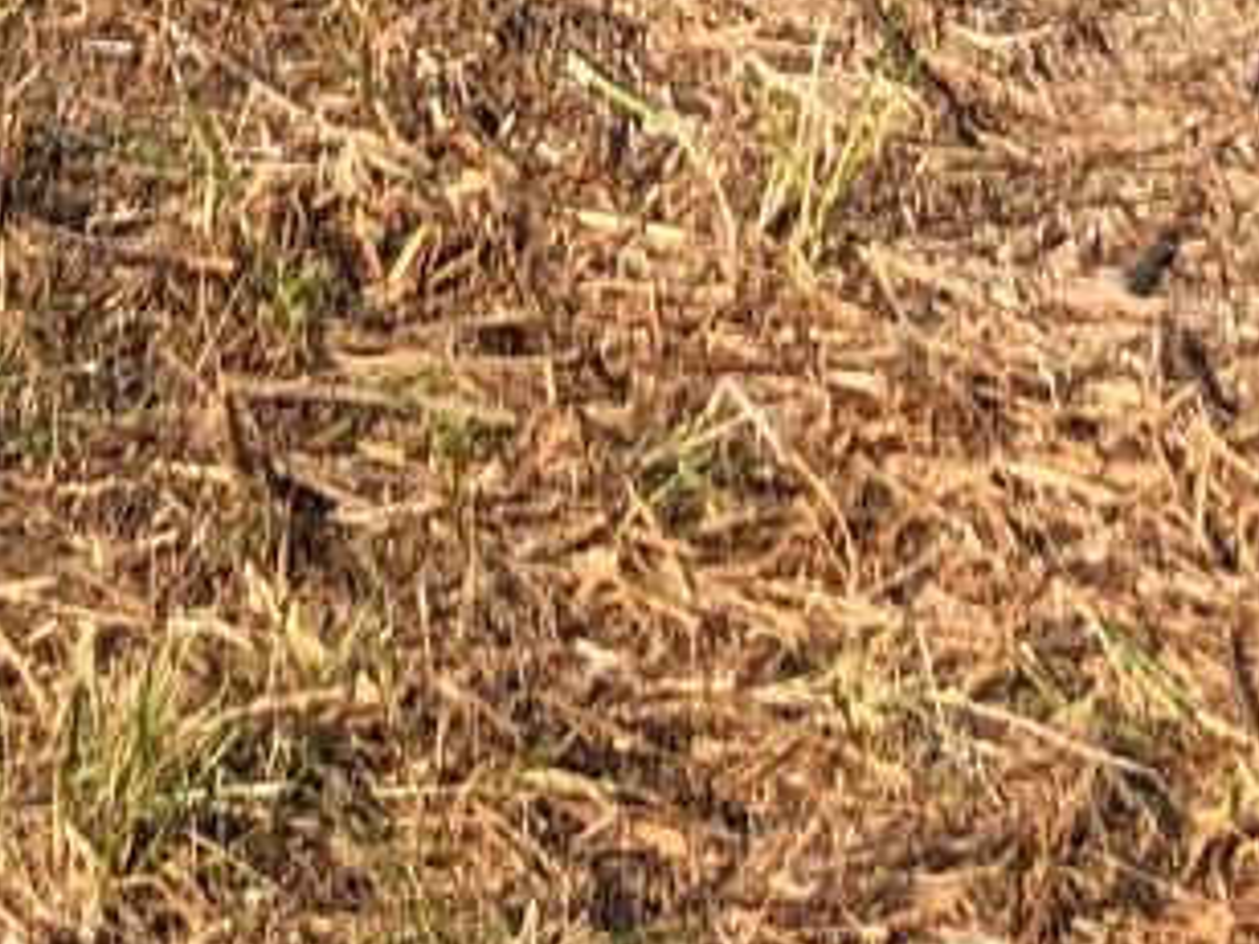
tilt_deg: -11.8
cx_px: 1006
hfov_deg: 10.8
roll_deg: -1.1
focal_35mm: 183
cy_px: -1929
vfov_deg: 7.2
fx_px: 6656
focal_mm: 3.99
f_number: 1.8
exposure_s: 1/1171
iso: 20
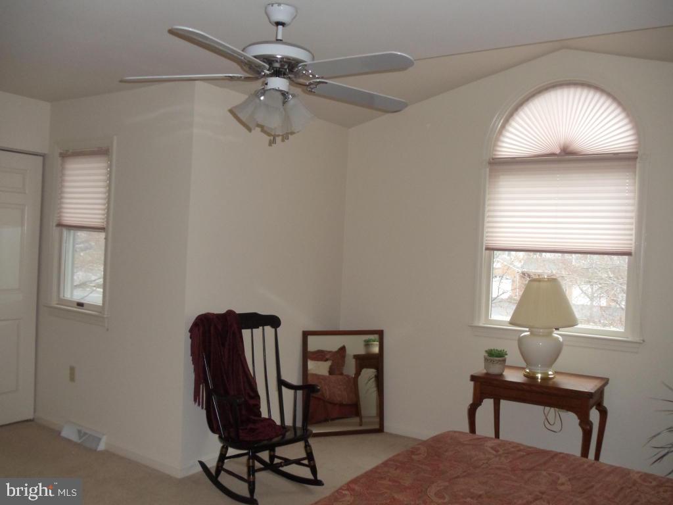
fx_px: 855
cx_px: 336
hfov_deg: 42.9
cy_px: 252
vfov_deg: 32.9
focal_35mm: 44
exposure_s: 1/30
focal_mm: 6
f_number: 3.5
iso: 200
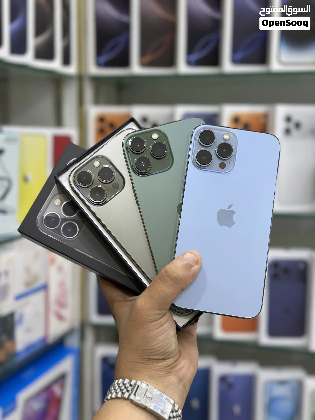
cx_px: 158
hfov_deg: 30.3
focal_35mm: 48
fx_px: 582
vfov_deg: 39.7
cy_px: 210
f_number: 1.78
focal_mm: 6.86
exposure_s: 1/100
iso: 100
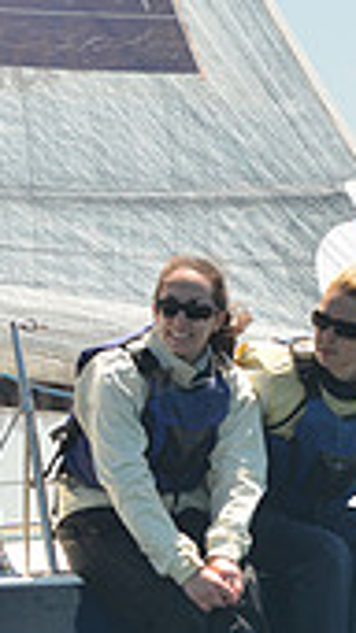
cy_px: 568
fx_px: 5865
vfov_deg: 6.2
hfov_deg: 3.5
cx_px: 386
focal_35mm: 349
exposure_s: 1/800
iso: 400
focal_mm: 98
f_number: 4.5
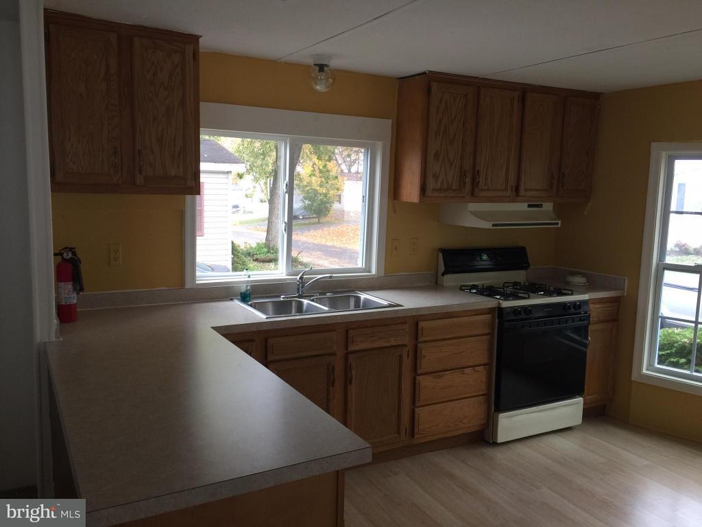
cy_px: 264
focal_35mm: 29
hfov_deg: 61.7
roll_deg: -2.1
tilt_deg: -7.1
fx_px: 588
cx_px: 351
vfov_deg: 48.2
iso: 32
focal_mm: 4.15
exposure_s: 1/15
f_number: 2.2
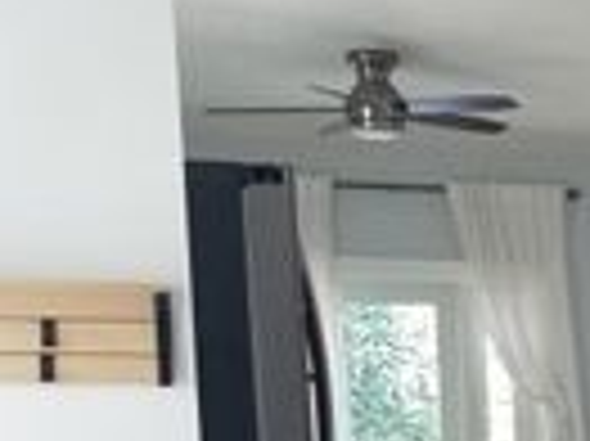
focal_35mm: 99
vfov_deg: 13.9
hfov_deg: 16.9
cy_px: 673
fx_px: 1686
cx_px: 1009
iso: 125
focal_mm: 4.25
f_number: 1.7
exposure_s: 1/60
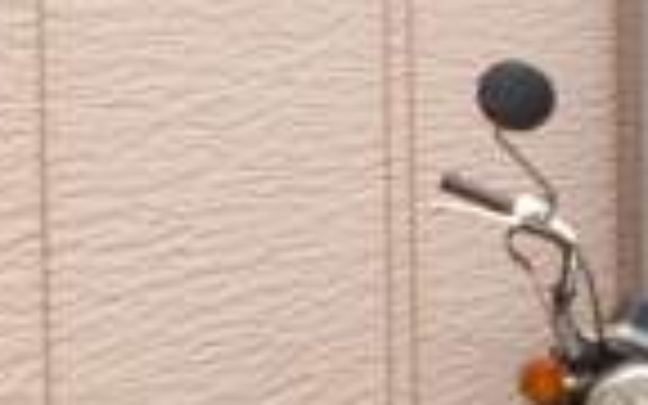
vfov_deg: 11.5
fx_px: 1996
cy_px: -18
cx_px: 1084
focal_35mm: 113
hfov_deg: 16.2
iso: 100
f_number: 2.5
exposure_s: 1/320
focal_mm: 4.3
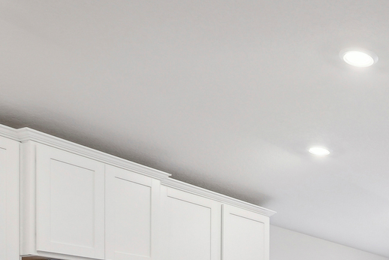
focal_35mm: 52
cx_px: 496
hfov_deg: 30.8
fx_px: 557
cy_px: 339
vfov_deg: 23.2
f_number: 8
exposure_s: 1/30
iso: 320
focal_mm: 16.5
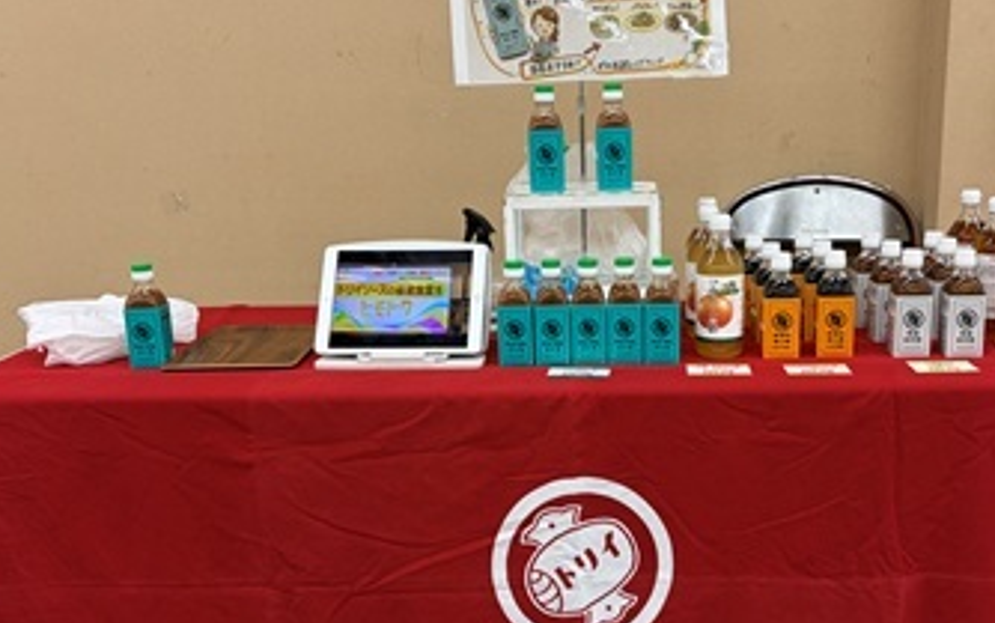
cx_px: 572
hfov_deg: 52.5
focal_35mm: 37
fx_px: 1004
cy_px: 337
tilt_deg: -13.1
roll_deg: +0.9
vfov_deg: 34.4
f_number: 1.6
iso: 125
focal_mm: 5.96
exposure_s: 1/122
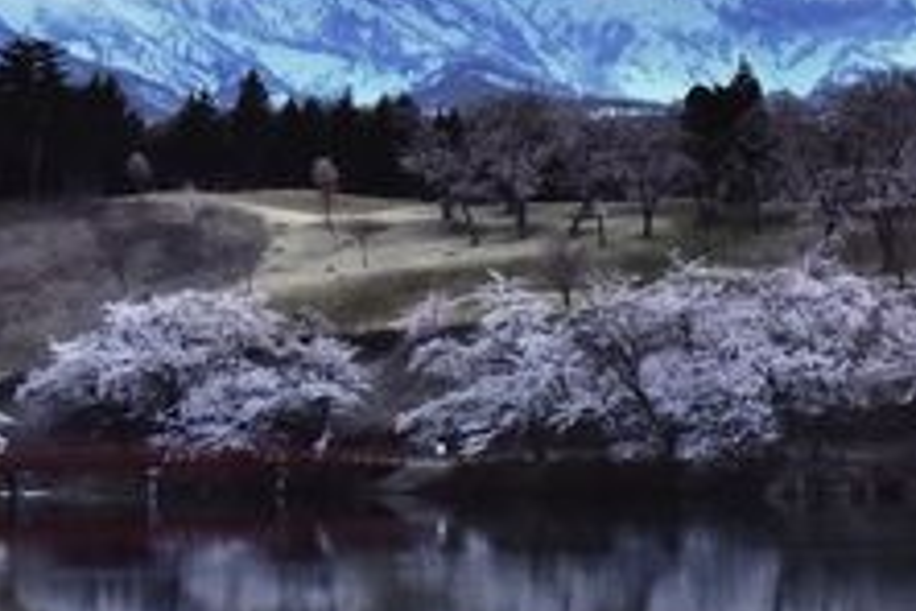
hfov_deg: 16.4
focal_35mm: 125
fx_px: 3180
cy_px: 70
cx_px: 353
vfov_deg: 10.9
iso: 2000
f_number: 8
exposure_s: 1/250
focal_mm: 34
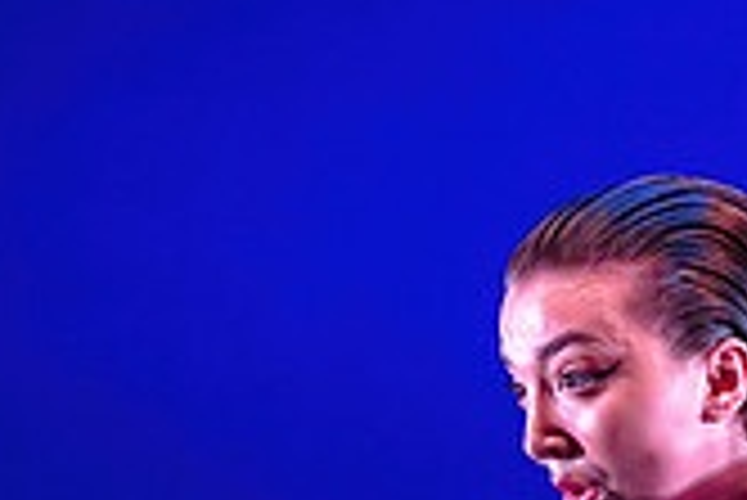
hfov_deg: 5.0
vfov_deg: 3.4
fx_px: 8473
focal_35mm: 408
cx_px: 1201
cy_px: 576
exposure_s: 1/400
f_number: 1.4
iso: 1250
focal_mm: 105
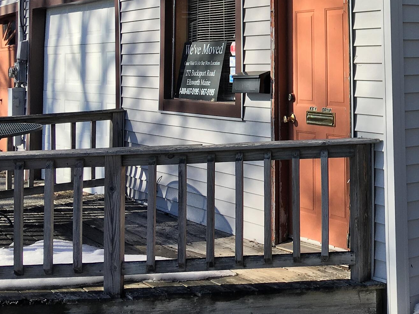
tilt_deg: +6.7
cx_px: 416
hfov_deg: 27.7
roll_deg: +0.6
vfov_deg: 21.5
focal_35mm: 66
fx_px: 799
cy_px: 0
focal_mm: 4.15
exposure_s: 1/927
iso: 25
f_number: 2.2
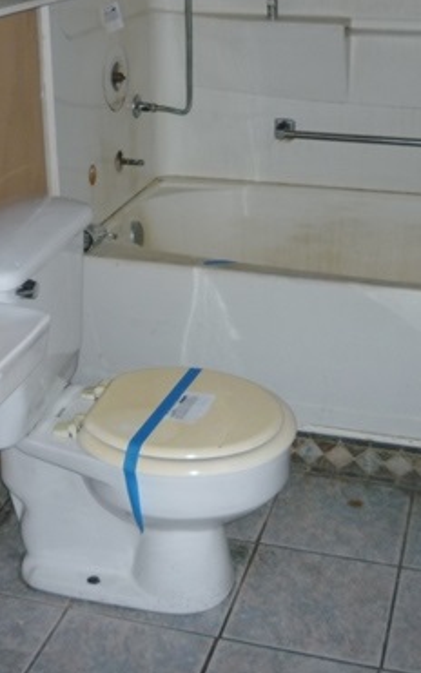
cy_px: 274
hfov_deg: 24.4
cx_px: 218
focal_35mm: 53
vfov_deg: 38.1
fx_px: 973
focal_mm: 5.2
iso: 100
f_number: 3.3
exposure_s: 1/125
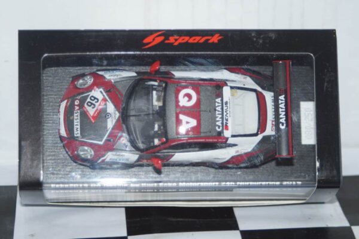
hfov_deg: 17.1
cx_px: 180
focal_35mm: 120
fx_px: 1197
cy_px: 120
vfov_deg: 11.4
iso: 320
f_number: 5.6
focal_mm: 80
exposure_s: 1/60
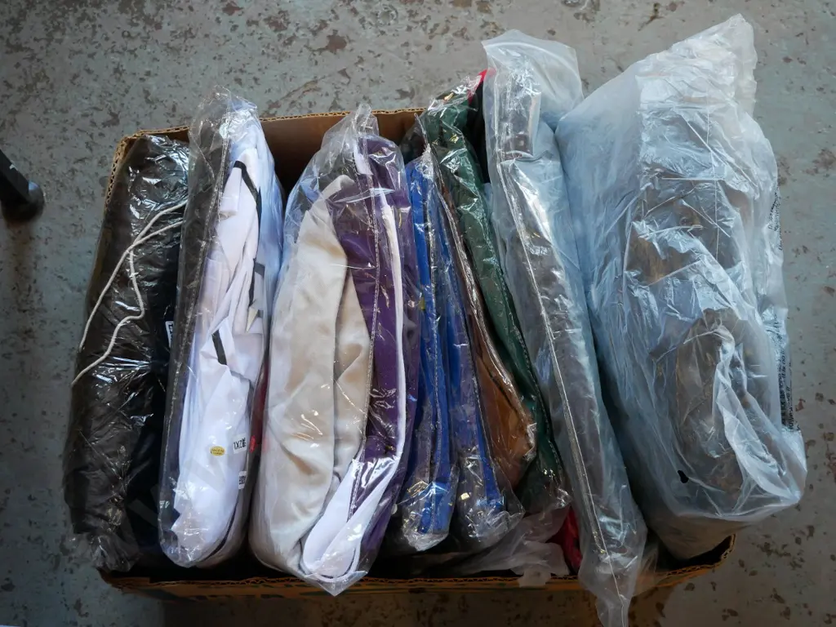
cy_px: 314
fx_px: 1063
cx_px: 418
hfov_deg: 42.9
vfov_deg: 32.9
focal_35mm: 44
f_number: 4.2
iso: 1600
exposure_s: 1/60
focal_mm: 22
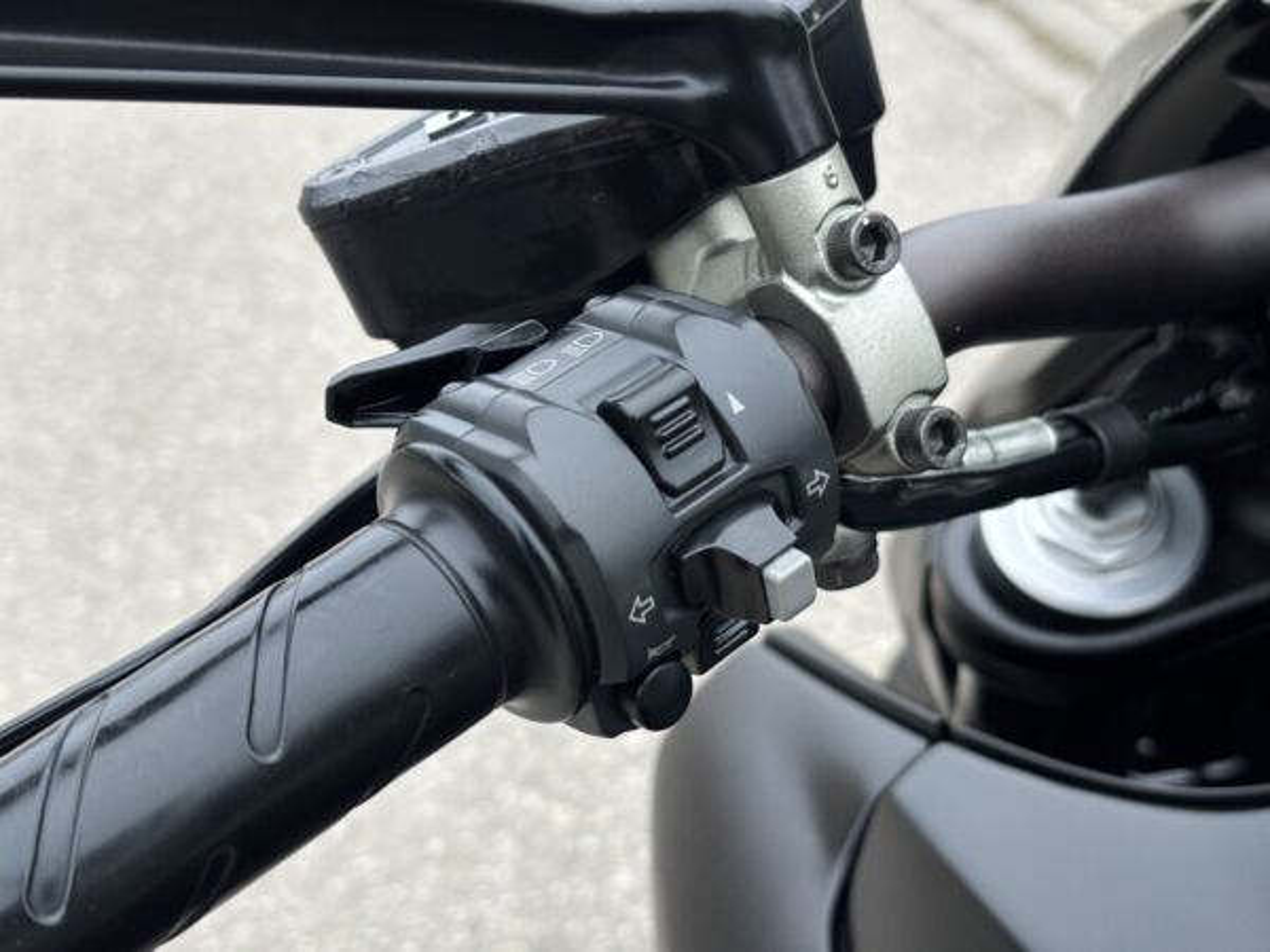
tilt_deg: -29.3
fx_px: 1908
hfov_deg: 36.8
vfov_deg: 28.0
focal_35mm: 52
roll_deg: +1.1
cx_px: 635
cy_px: 476
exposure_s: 1/40
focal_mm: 5.96
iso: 160
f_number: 1.6
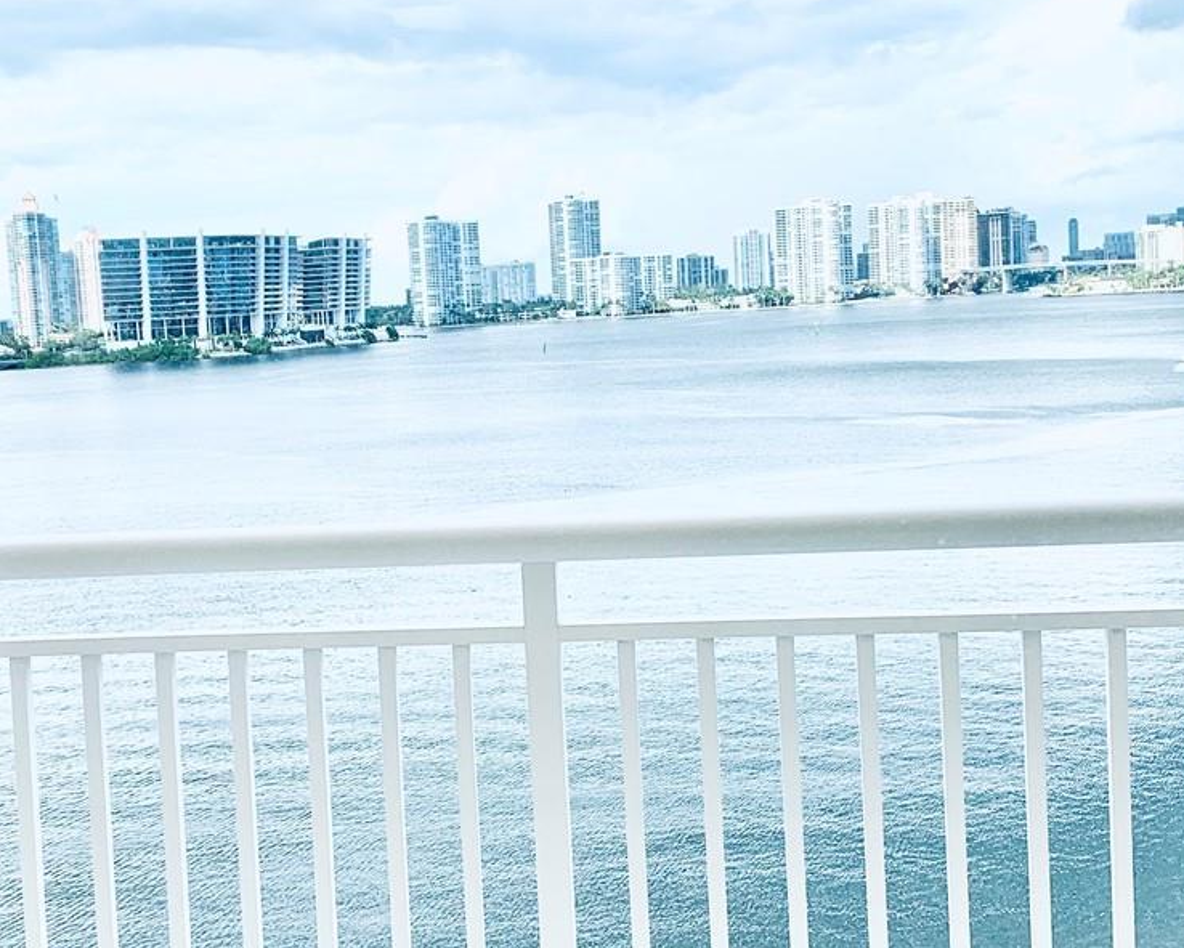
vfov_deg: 27.6
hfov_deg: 34.0
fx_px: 1928
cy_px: 502
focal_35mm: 55
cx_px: 460
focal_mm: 4.25
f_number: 1.8
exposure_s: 1/1065
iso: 25
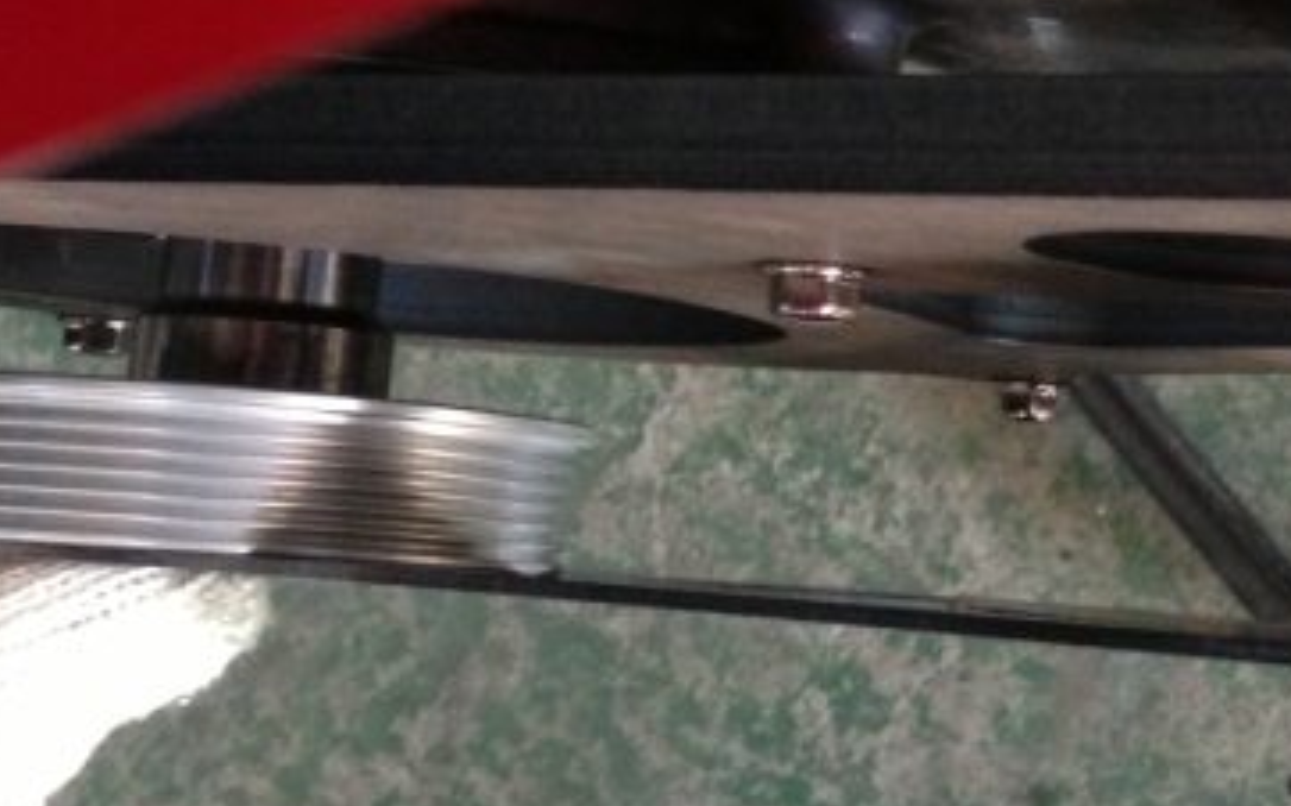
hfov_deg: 20.4
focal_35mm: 99
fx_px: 3482
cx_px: 1284
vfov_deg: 13.1
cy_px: 111
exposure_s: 1/20
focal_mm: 4.13
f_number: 2.4
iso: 200
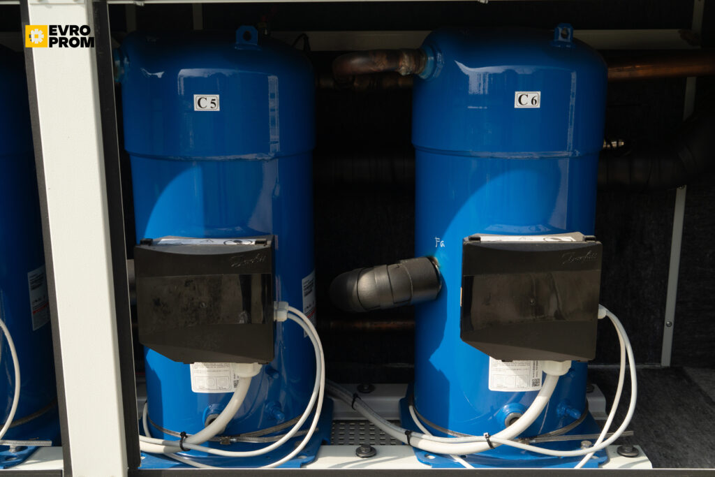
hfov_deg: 50.7
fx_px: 755
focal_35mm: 38
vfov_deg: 35.1
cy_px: 238
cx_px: 358
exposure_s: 1/320
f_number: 6.3
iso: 160
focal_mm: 38
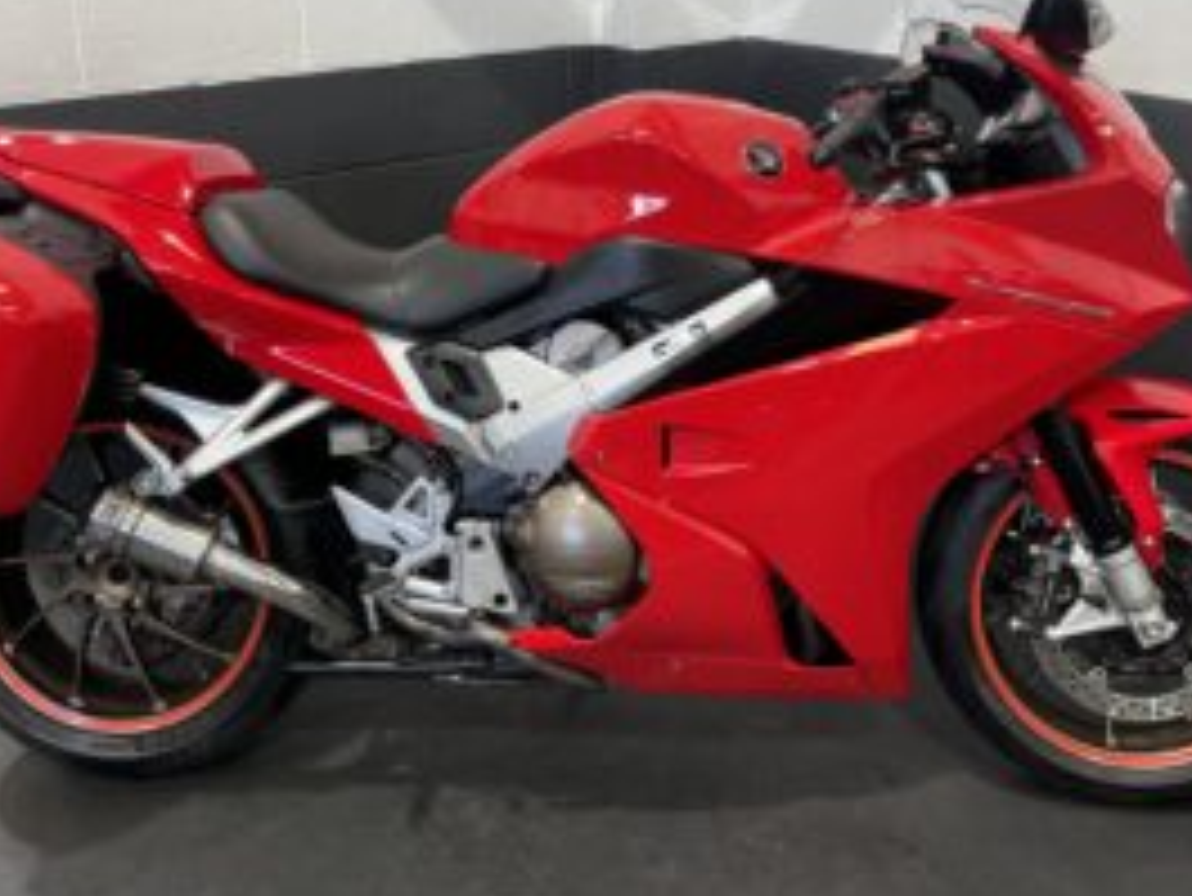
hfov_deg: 47.8
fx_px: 1344
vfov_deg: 36.2
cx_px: 598
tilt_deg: -15.9
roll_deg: +0.5
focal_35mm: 39
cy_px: 250
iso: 80
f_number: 1.6
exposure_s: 1/100
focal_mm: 4.2
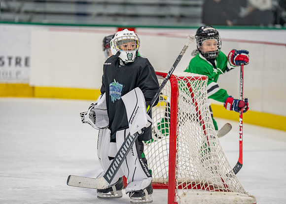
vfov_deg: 6.1
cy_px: 97
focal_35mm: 235
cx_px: 134
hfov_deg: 8.6
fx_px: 1906
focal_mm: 200
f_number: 2.8
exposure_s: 1/1600
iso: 1000
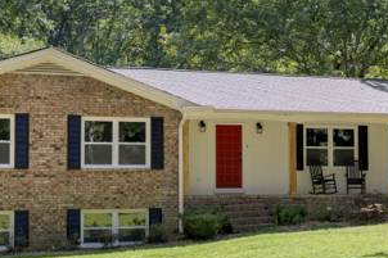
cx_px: 258
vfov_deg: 19.4
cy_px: 149
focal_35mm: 70
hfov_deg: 28.7
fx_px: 754
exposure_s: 1/125
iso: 100
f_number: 3.5
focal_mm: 33
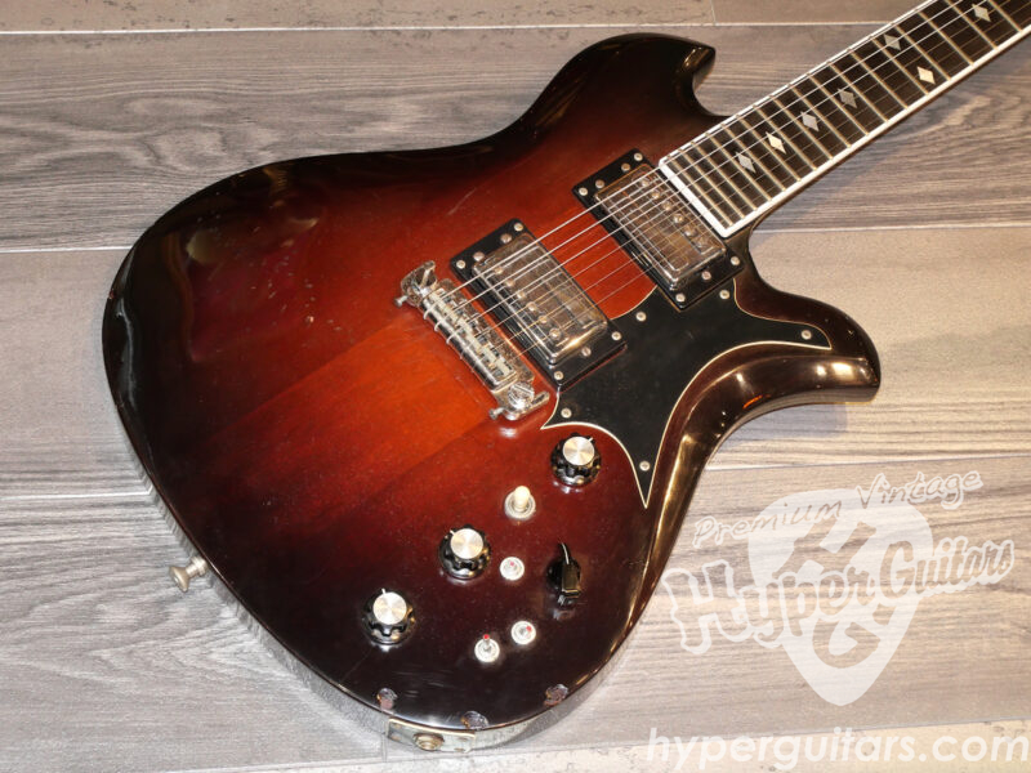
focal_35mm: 64
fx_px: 1906
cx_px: 516
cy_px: 386
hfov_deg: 30.3
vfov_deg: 22.9
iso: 1250
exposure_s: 1/50
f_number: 5.6
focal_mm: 32
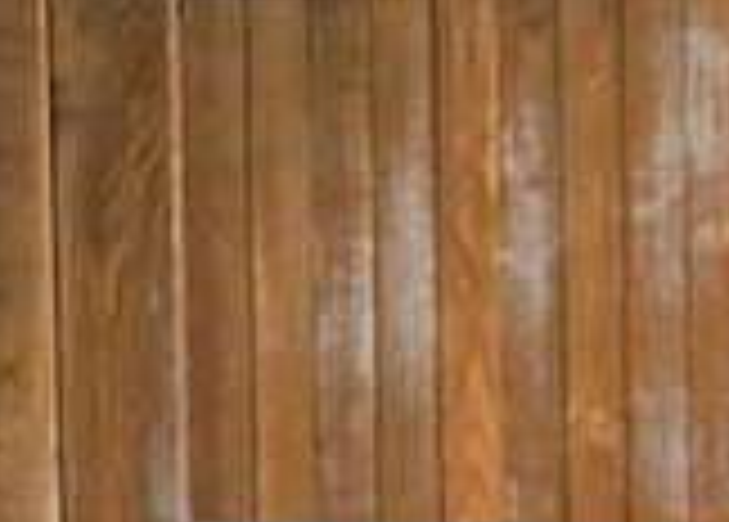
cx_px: 1238
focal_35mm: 235
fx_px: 4870
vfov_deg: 6.1
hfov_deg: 8.3
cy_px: 686
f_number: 1.2
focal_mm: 50
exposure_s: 1/500
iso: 100
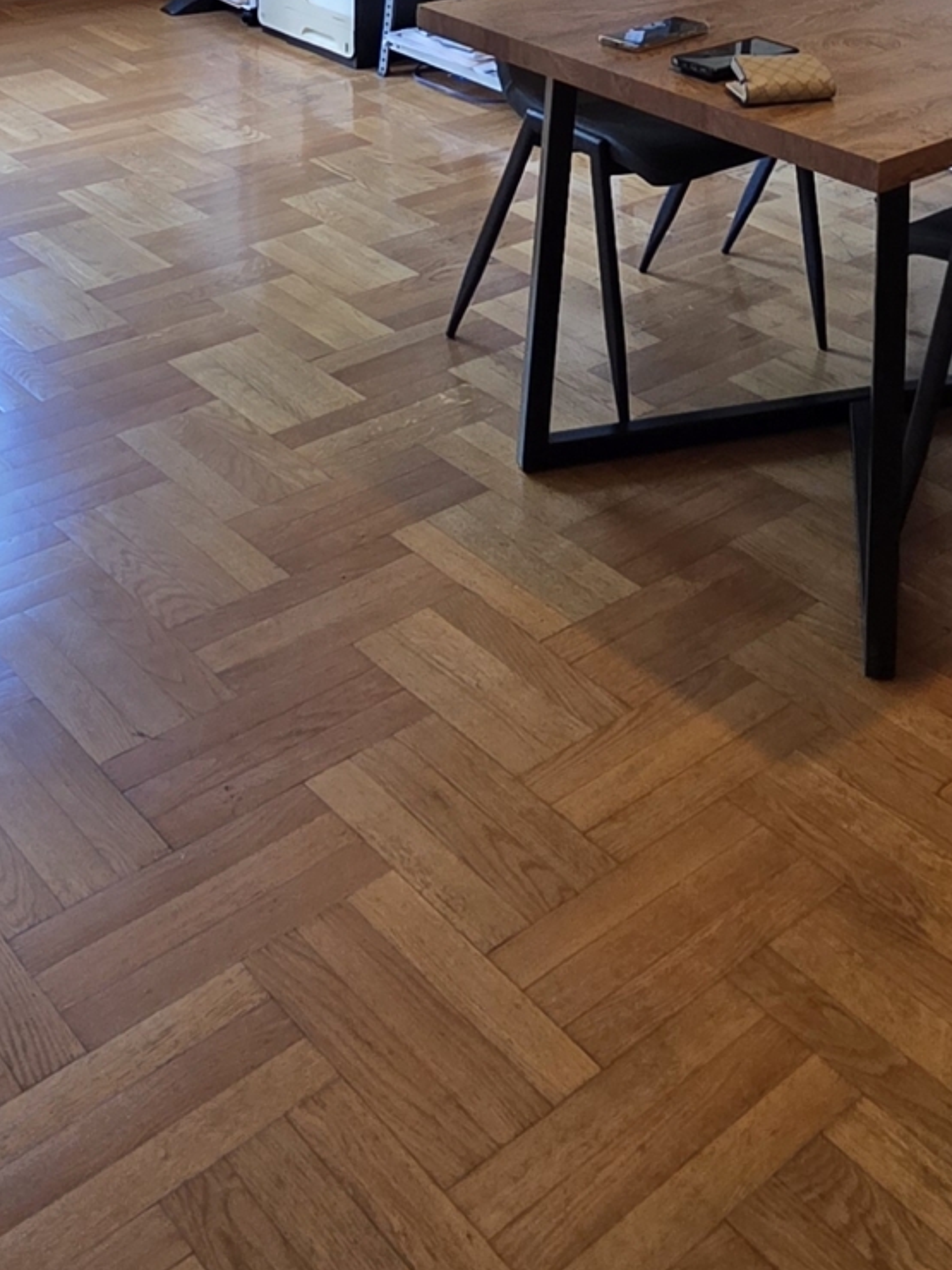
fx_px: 1650
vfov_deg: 35.5
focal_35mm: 45
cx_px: 703
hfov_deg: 31.7
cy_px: -153
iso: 160
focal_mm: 2.2
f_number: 1.9
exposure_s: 1/100
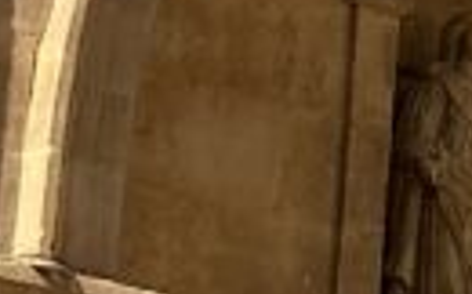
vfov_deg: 3.1
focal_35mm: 401
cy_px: -1042
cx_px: 1202
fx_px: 5154
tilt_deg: +28.7
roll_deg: +2.3
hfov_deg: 5.1
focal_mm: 6.86
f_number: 1.78
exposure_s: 1/4566
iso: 64
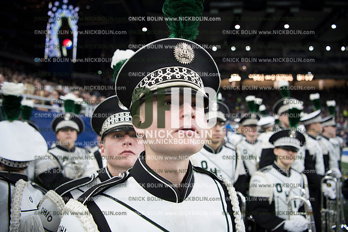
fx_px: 232
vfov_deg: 53.2
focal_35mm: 24
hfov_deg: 73.7
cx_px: 174
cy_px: 116
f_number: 2.8
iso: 1250
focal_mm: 24
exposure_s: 1/640
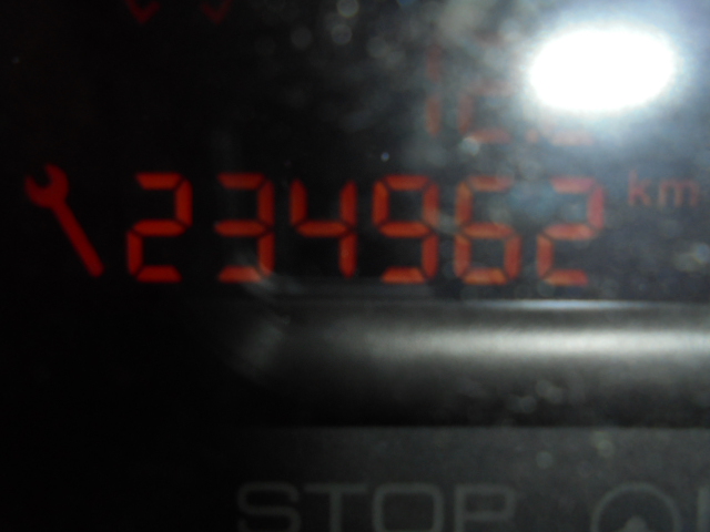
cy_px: 266
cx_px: 355
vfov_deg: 53.1
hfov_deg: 67.3
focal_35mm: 26
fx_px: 533
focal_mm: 4.6
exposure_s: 1/30
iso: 200
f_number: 11.5
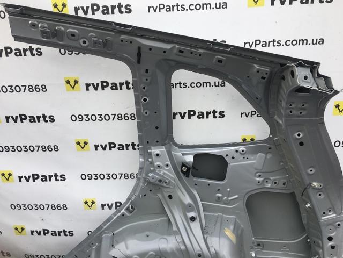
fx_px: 287
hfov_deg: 61.7
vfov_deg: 48.2
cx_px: 172
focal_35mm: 29
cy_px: 129
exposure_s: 1/377
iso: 25
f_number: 2.2
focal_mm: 4.15
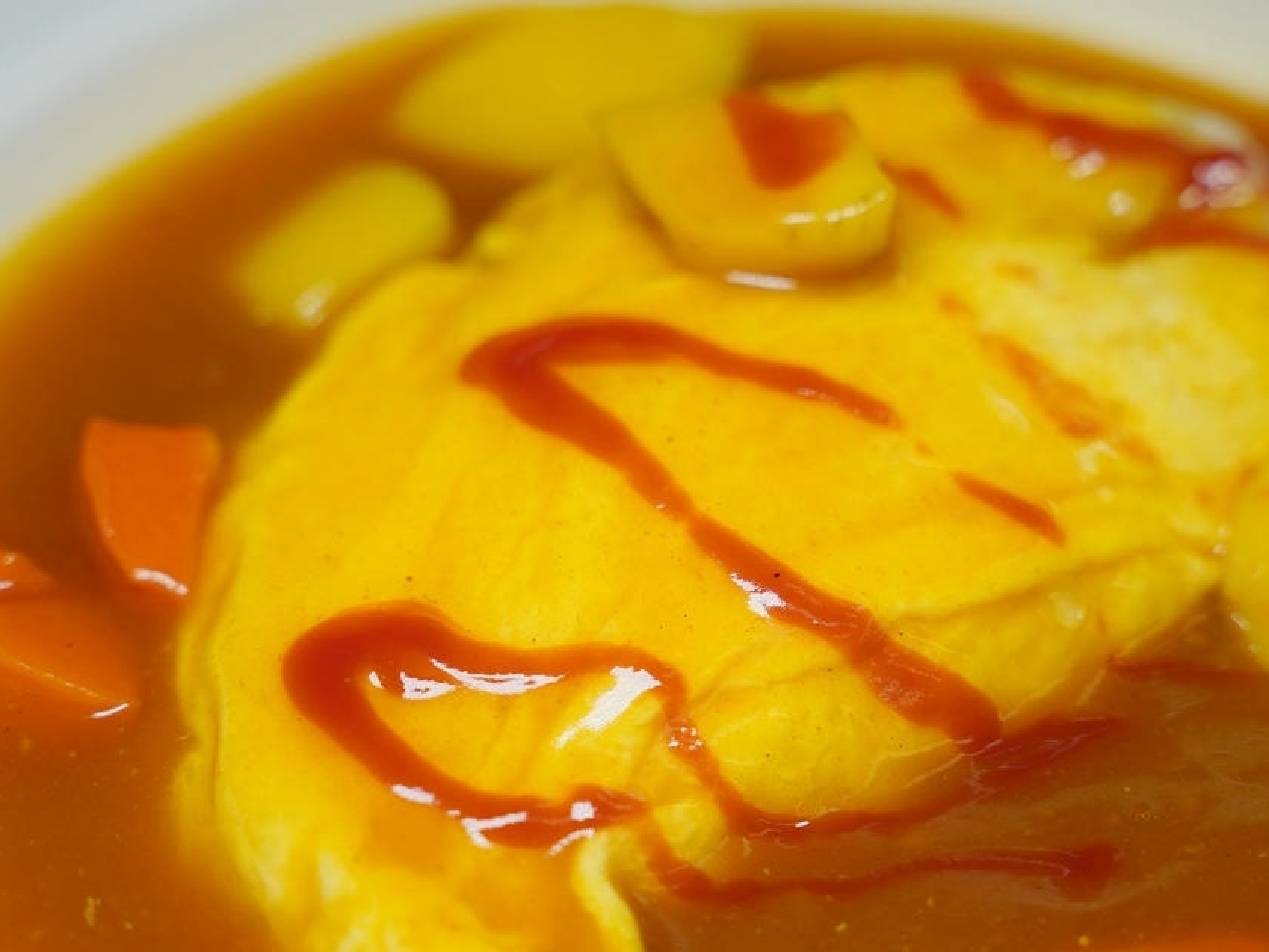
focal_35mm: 103
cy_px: 556
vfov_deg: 14.4
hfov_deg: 19.1
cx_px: 659
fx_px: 3776
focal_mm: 75
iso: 160
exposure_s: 1/80
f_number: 4
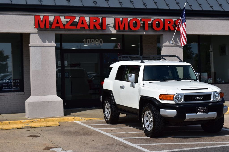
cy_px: 76
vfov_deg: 20.1
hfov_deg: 29.9
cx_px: 114
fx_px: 429
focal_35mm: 68
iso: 200
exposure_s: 1/500
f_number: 11
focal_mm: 45
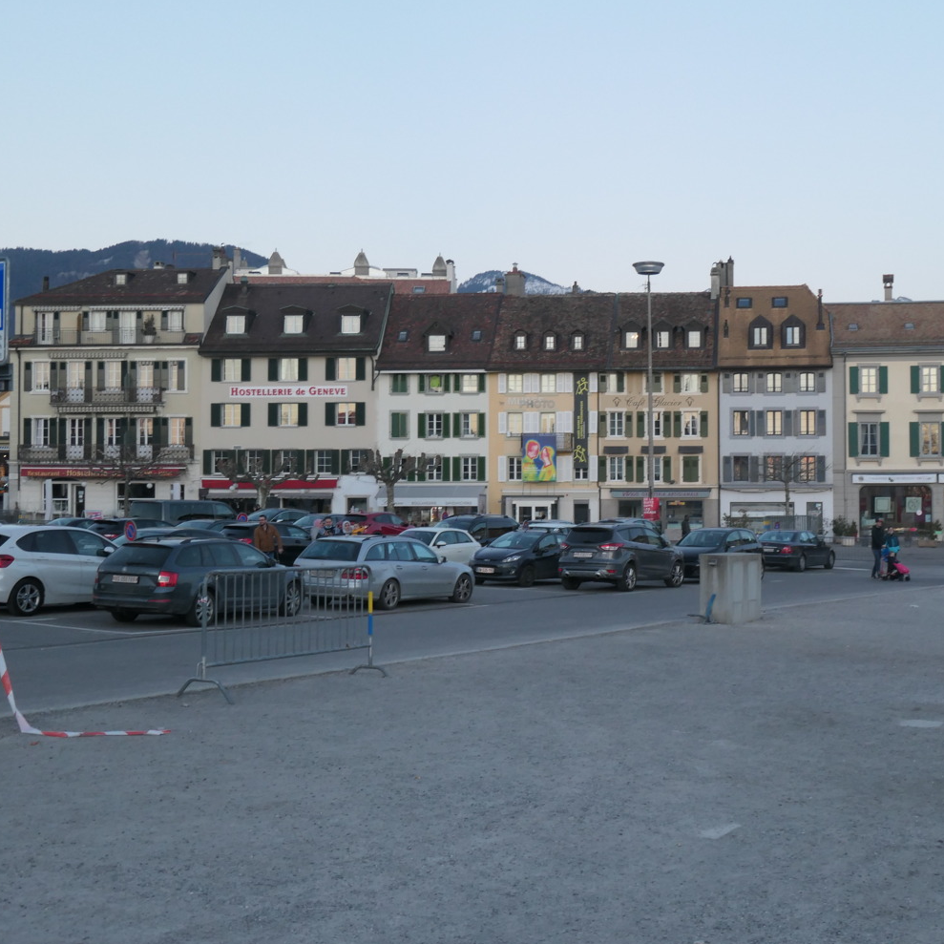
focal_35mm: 49
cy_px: 472
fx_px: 1512
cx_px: 612
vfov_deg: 34.7
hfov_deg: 34.4
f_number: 3.8
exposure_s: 1/125
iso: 400
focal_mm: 14
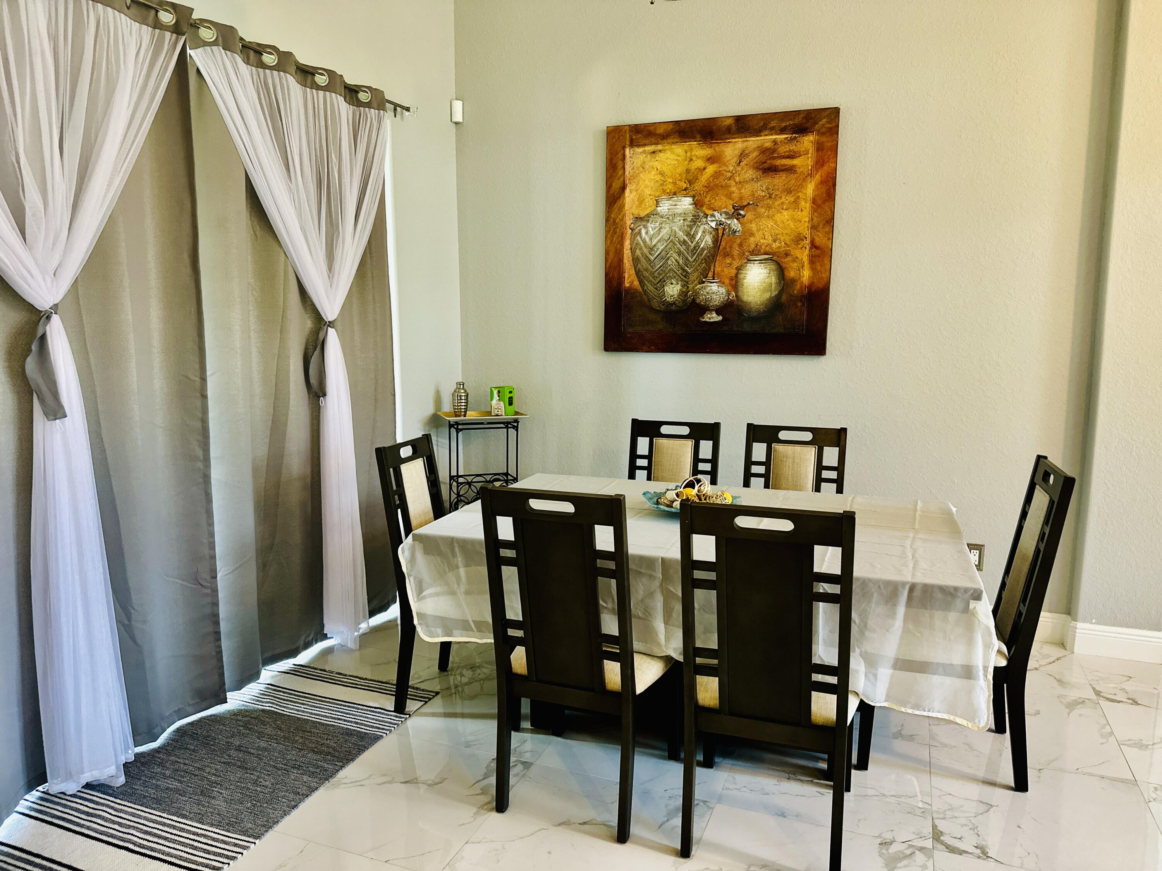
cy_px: 436
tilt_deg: -8.9
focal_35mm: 24
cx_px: 581
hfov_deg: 71.6
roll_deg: -0.4
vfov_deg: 56.8
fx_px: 806
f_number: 1.78
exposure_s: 1/60
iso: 400
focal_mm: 6.86
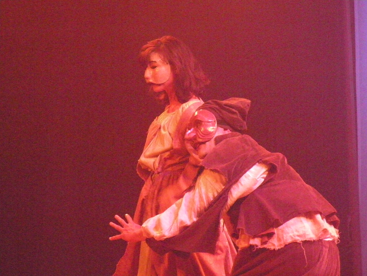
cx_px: 184
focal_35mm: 141
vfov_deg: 10.5
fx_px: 1495
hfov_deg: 14.0
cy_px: 138
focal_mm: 25
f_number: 4.5
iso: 2000
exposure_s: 1/49.2
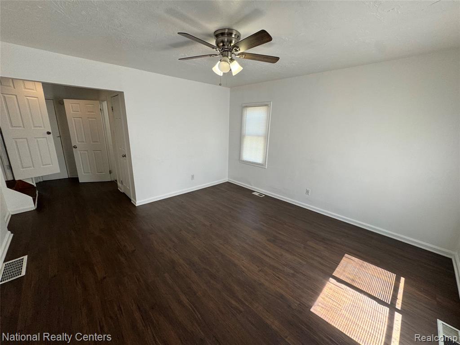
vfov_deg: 85.7
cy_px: 172
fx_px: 186
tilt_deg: -15.4
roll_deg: -1.8
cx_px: 230
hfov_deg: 102.1
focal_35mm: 14
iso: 100
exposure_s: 1/120
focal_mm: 2.22
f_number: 2.2
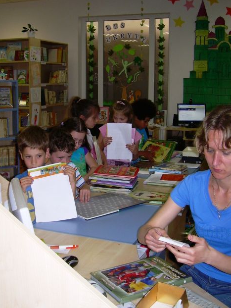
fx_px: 347
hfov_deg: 36.8
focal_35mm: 39
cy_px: 157
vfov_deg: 47.8
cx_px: 117
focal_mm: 6.3
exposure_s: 1/60
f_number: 2.8
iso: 50
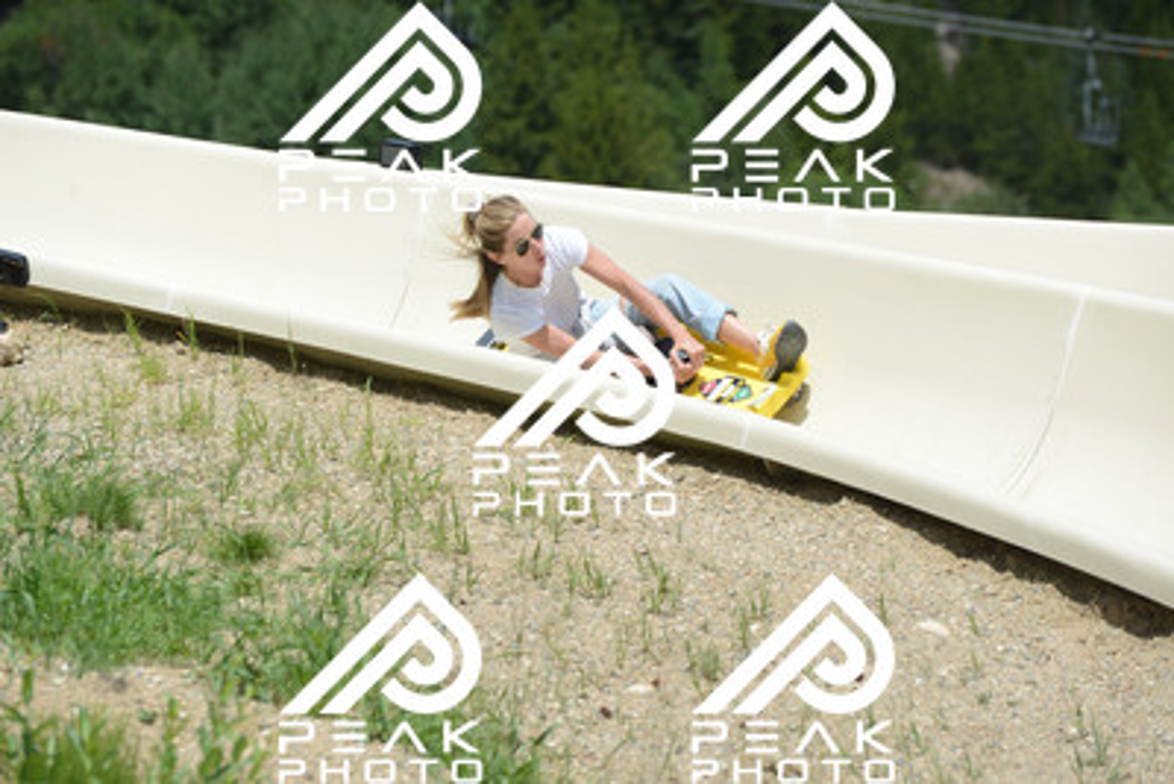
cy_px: 392
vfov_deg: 7.0
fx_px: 6361
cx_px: 587
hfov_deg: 10.5
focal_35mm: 195
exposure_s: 1/1250
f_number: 6.3
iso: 360
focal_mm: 195
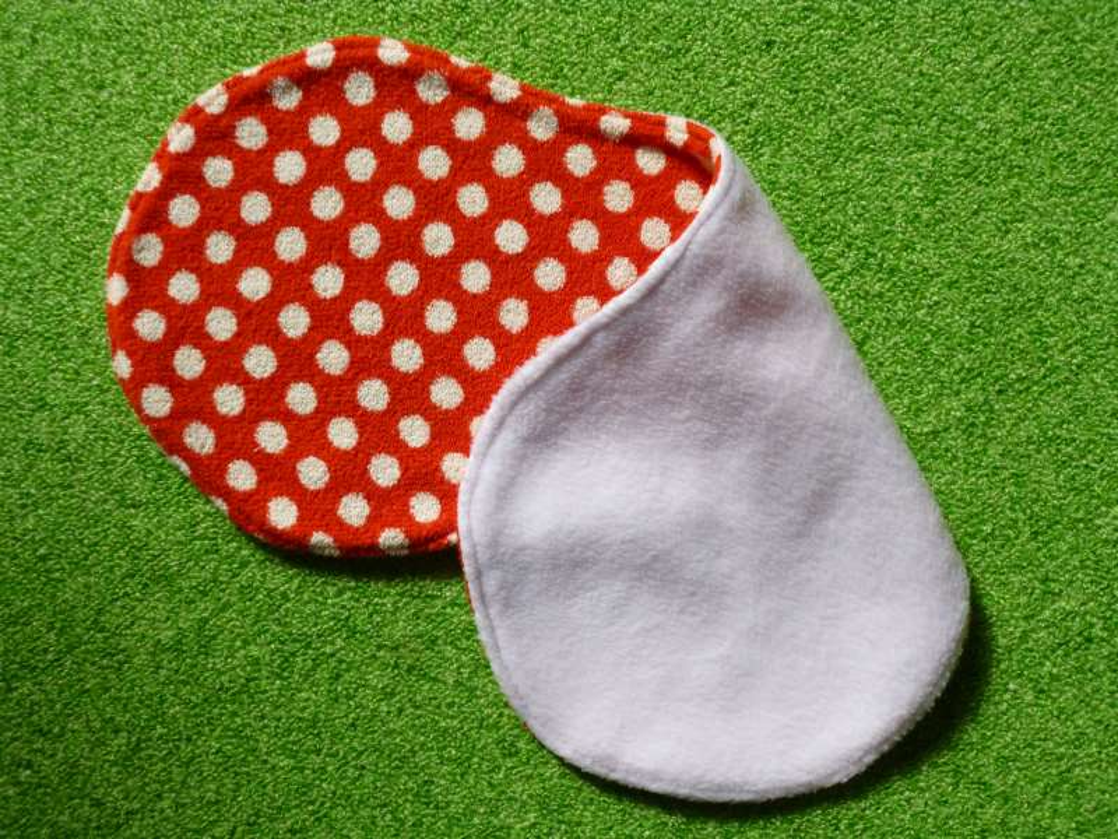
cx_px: 559
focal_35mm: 38
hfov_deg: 49.0
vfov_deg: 37.7
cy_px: 420
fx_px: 1227
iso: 100
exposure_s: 1/200
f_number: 3.2
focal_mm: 6.8
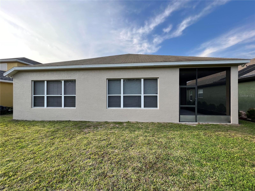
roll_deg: -0.1
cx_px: 128
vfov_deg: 89.9
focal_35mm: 13
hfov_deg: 106.2
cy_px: 96
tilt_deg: +0.4
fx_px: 96
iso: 32
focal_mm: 1.57
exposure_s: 1/268
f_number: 1.8
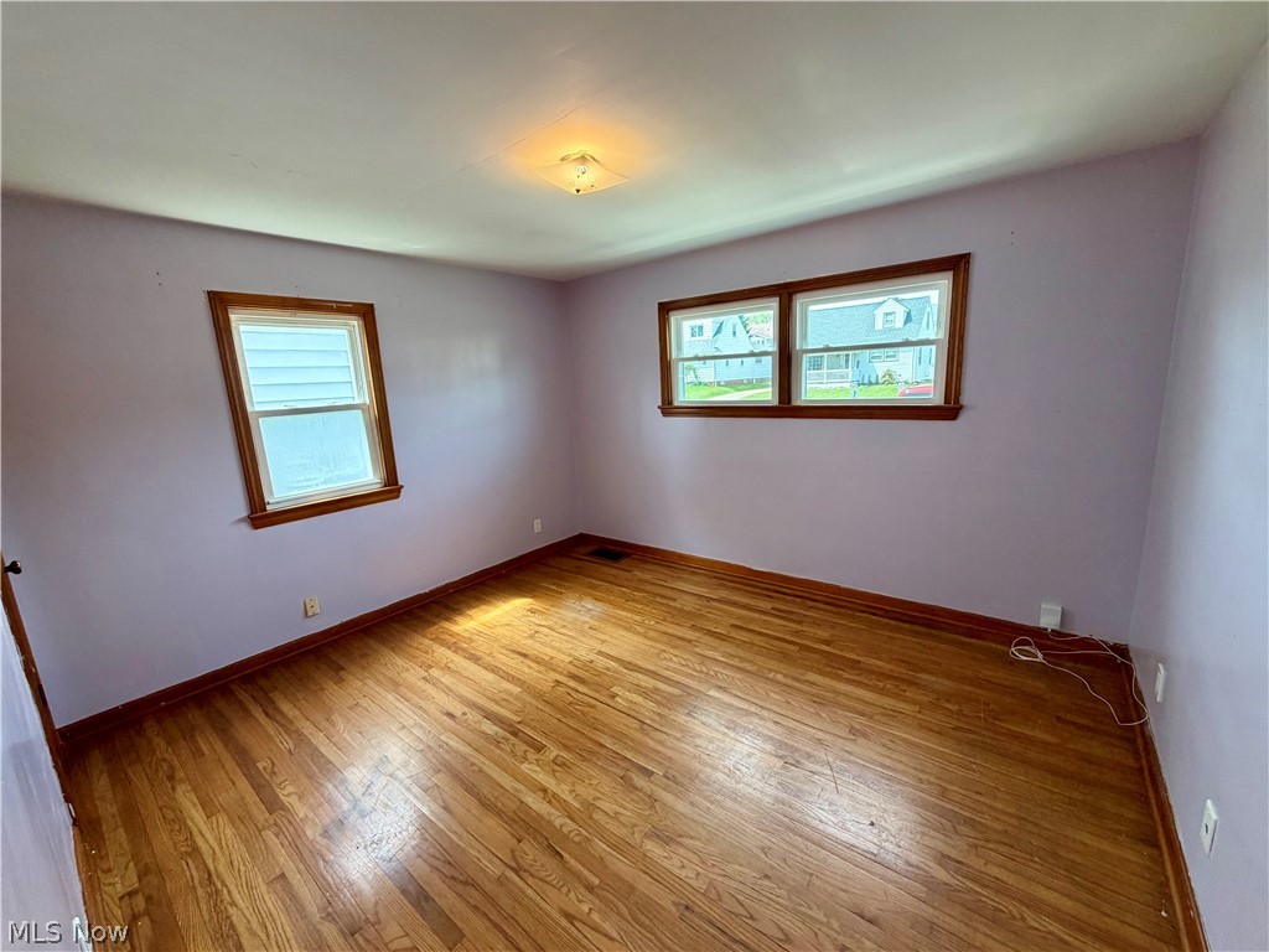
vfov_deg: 85.7
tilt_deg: -11.0
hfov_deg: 102.1
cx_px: 634
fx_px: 513
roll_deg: +2.7
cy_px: 476
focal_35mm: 14
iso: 160
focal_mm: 2.22
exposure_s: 1/120
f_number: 2.2
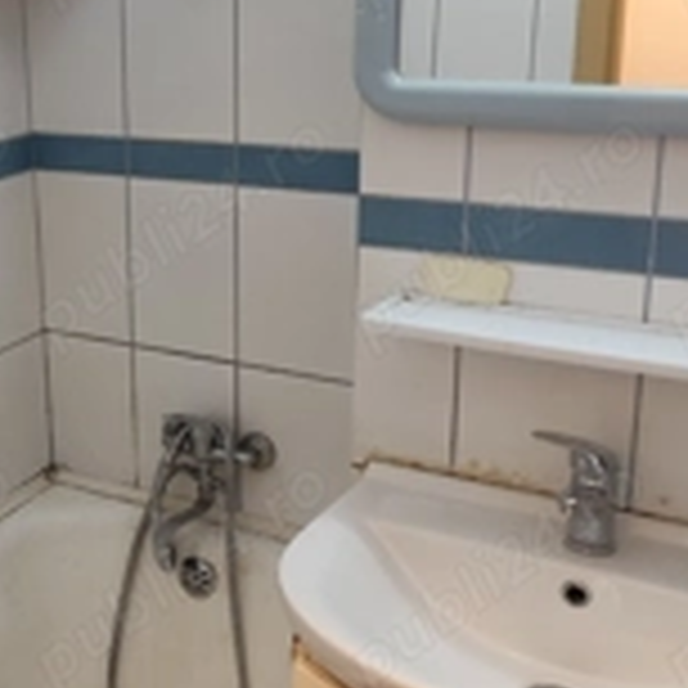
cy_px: 306
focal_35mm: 53
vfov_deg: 32.2
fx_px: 1192
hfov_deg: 30.3
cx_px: 22
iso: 800
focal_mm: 6.19
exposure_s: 1/50
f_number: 1.65
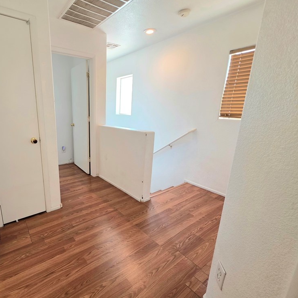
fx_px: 156
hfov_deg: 85.1
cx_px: 105
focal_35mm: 16
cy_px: 151
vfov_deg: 87.4
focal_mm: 2.2
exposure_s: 1/60.2
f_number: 1.9
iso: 200
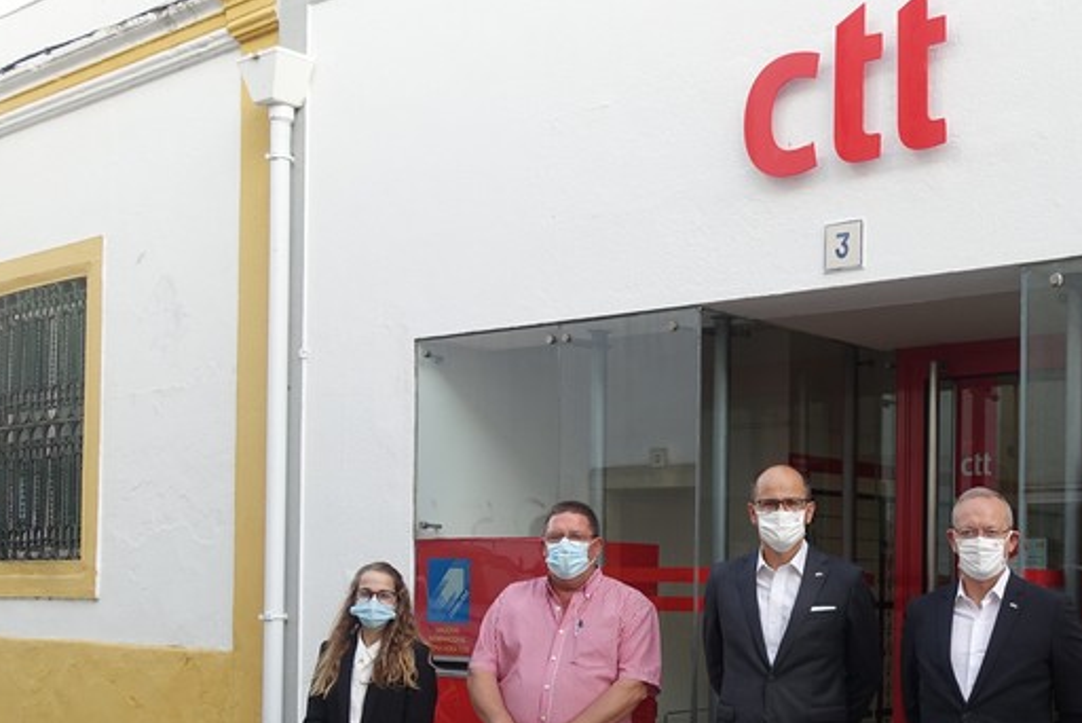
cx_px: 947
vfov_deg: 27.5
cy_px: 582
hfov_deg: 38.6
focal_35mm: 48
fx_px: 1443
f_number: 4
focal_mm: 8.8
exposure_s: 1/100
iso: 125
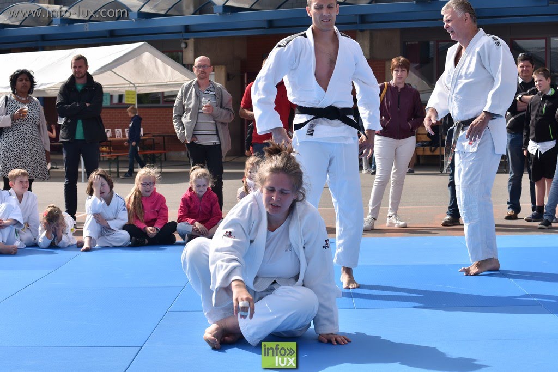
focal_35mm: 75
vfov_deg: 18.2
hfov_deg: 27.0
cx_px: 279
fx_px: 1163
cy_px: 186
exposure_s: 1/500
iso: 100
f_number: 8
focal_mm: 50
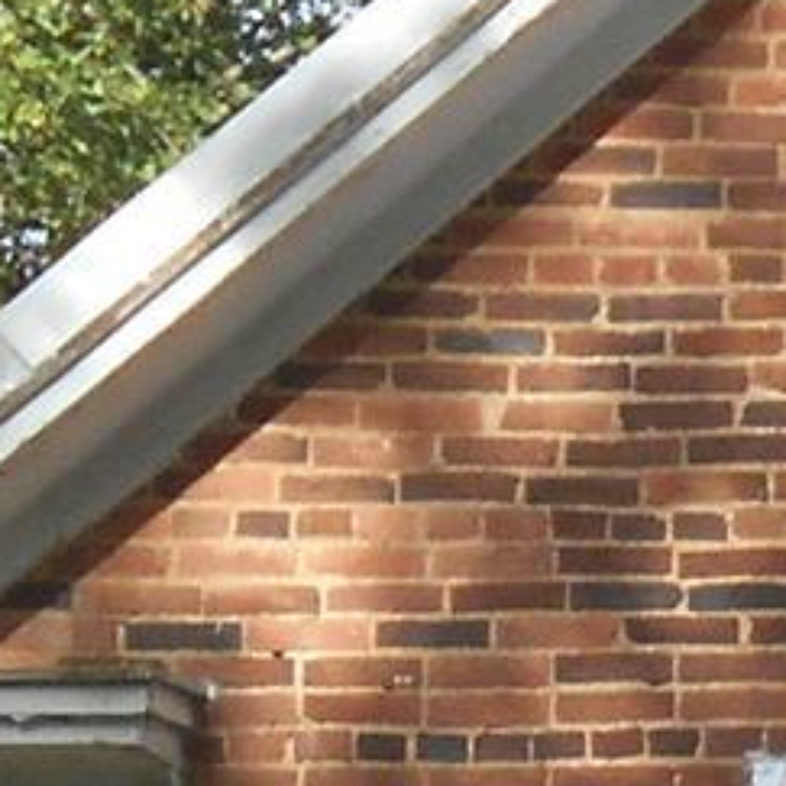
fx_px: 7090
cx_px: 2499
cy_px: 1462
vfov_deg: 6.2
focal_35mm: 276
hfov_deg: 5.8
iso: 80
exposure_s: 1/400
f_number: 3.9
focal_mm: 6.7
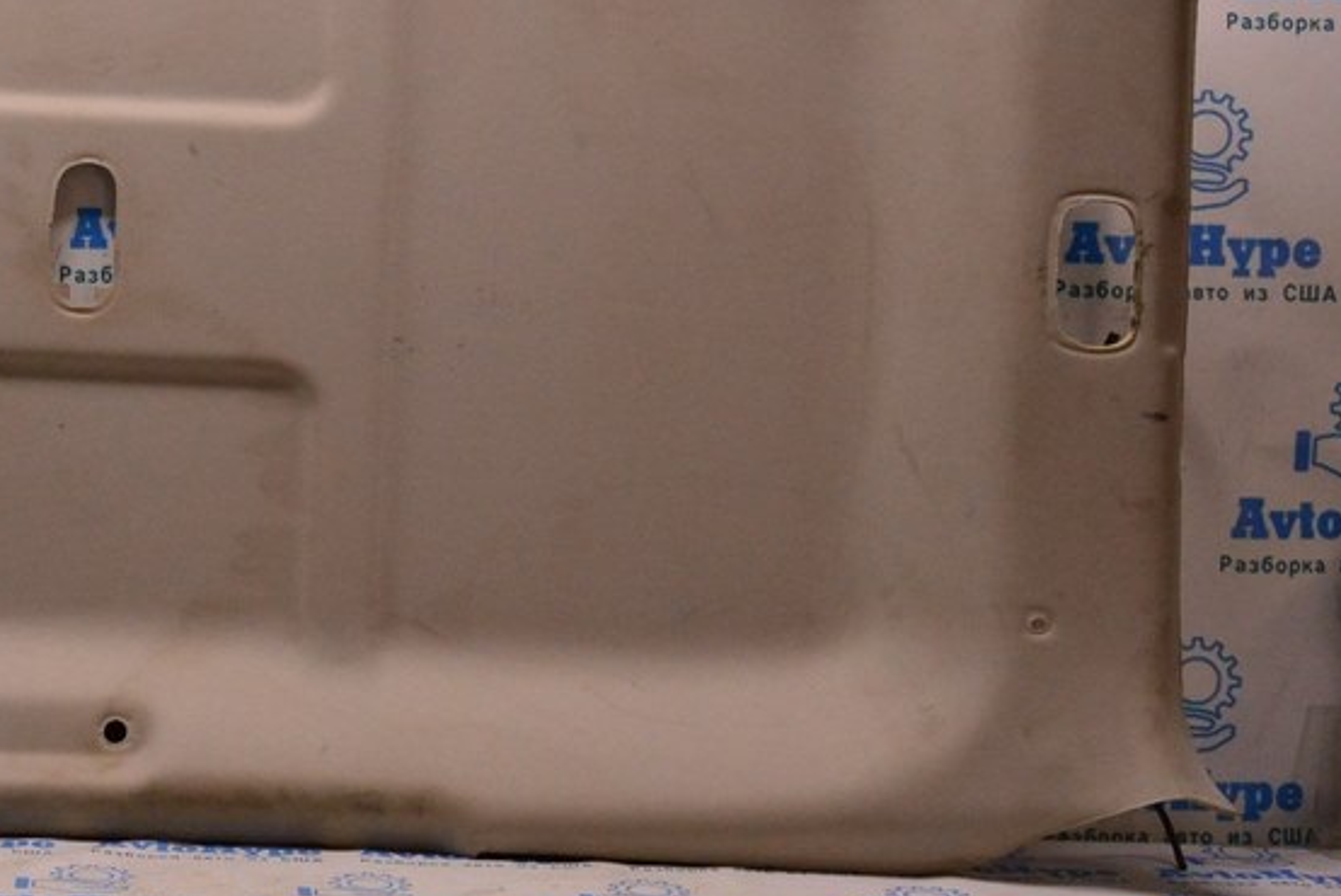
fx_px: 2683
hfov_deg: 27.1
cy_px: 239
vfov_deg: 18.8
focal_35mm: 72
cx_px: 128
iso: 1600
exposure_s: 1/160
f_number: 8
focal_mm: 26
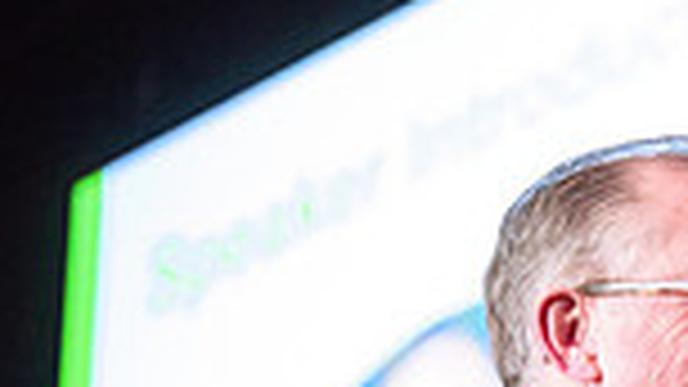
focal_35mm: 278
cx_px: 1120
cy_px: 641
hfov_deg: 7.6
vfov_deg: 4.3
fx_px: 5071
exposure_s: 1/100
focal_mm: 70
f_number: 2.8
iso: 5000
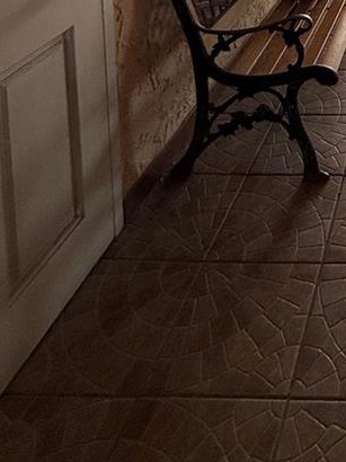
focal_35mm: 41
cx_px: 436
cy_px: -177
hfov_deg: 29.2
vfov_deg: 31.5
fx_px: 547
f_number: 2.2
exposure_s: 1/140
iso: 64
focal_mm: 2.22
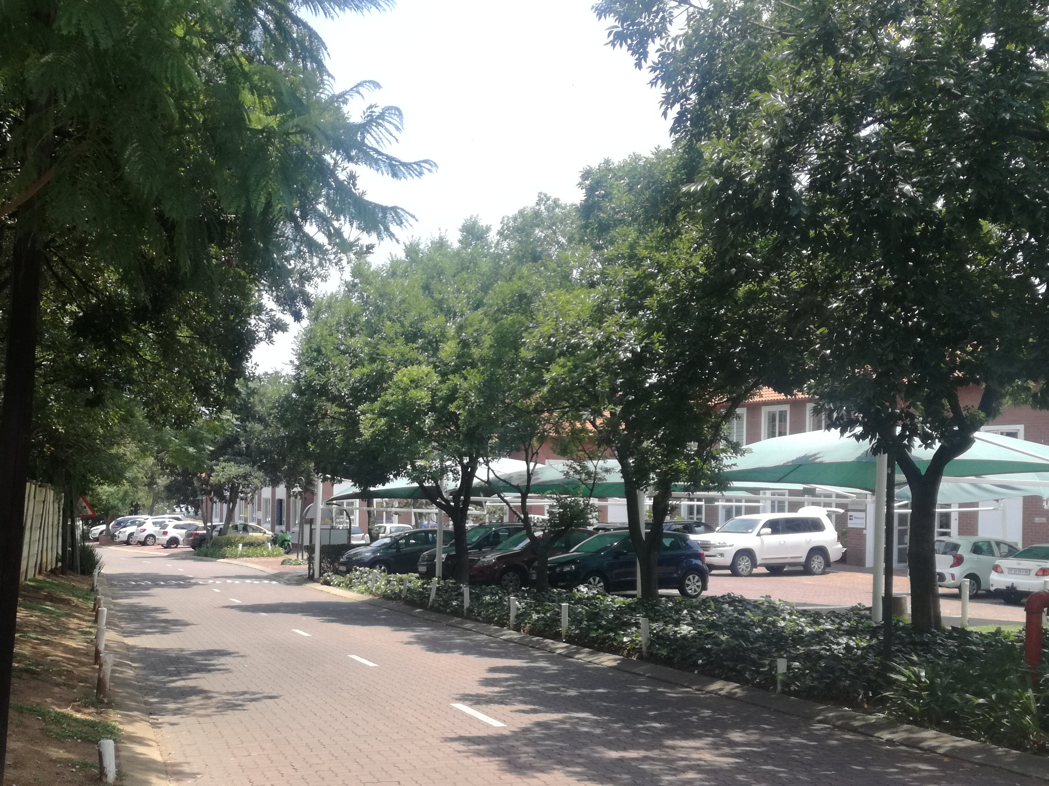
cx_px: 383
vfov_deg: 37.5
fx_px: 1152
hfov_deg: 48.4
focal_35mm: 38
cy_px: 490
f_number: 2
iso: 50
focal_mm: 3.79
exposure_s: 1/598
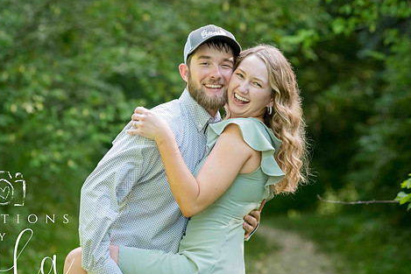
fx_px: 1907
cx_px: 160
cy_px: 145
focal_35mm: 167
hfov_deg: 12.3
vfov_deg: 8.2
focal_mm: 135
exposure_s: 1/320
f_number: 5
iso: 1600
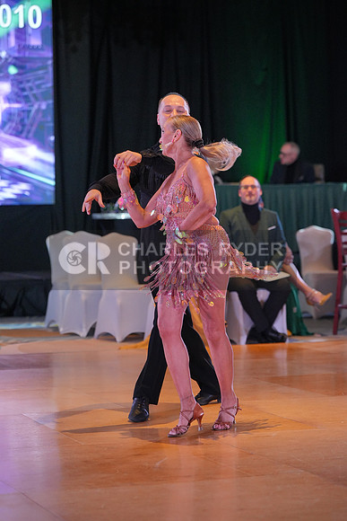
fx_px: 1633
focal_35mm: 113
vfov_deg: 18.1
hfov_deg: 12.1
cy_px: 260
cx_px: 174
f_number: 3.5
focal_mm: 113
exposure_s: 1/500
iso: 3200
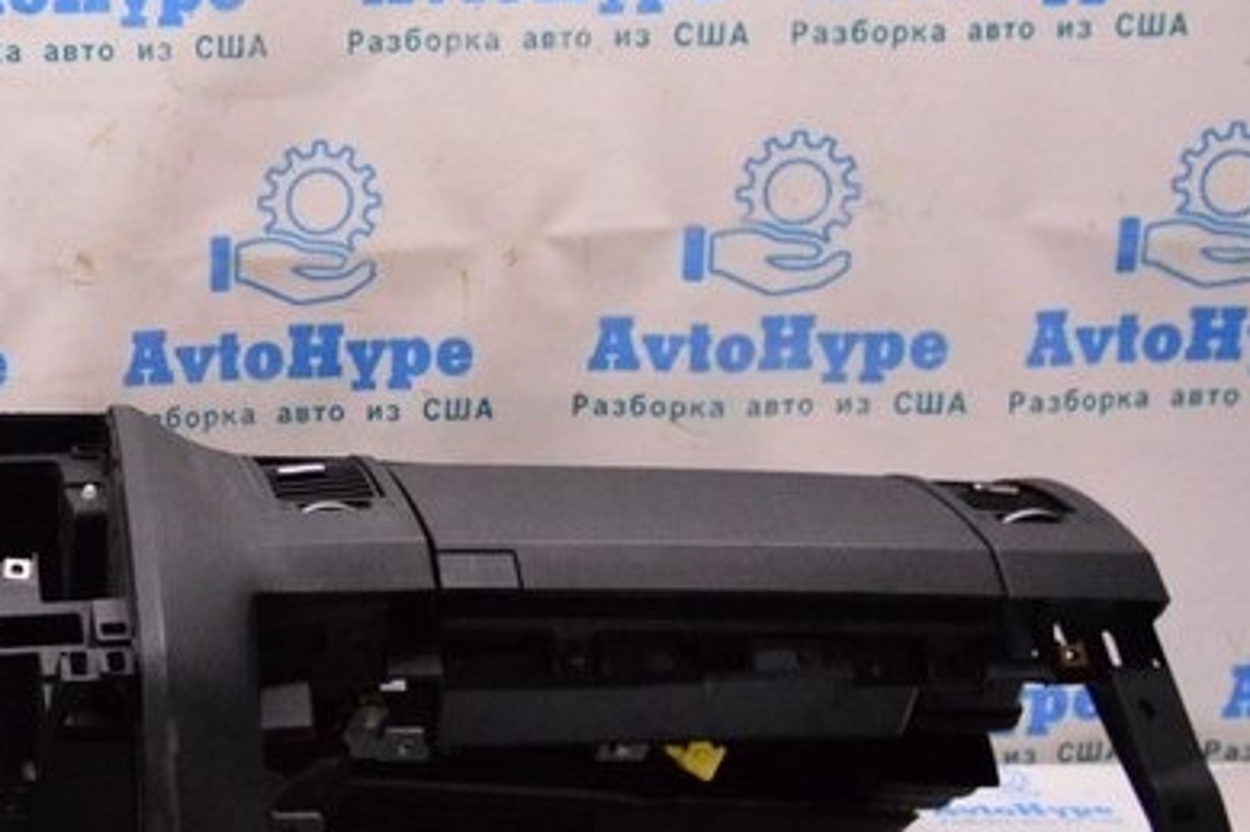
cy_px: 332
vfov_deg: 19.1
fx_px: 2464
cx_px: -228
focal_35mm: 71
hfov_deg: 25.7
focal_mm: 18
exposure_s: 1/400
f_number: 3.5
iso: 3200
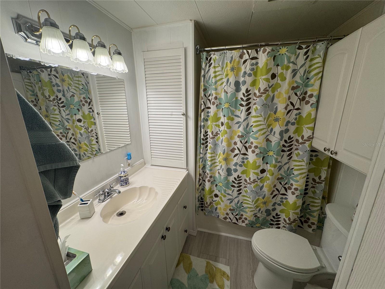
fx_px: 156
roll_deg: +0.8
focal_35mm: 14
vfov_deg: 85.7
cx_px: 192
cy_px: 144
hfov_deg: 102.1
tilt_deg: -15.5
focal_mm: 2.22
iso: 80
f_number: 2.2
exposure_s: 1/120
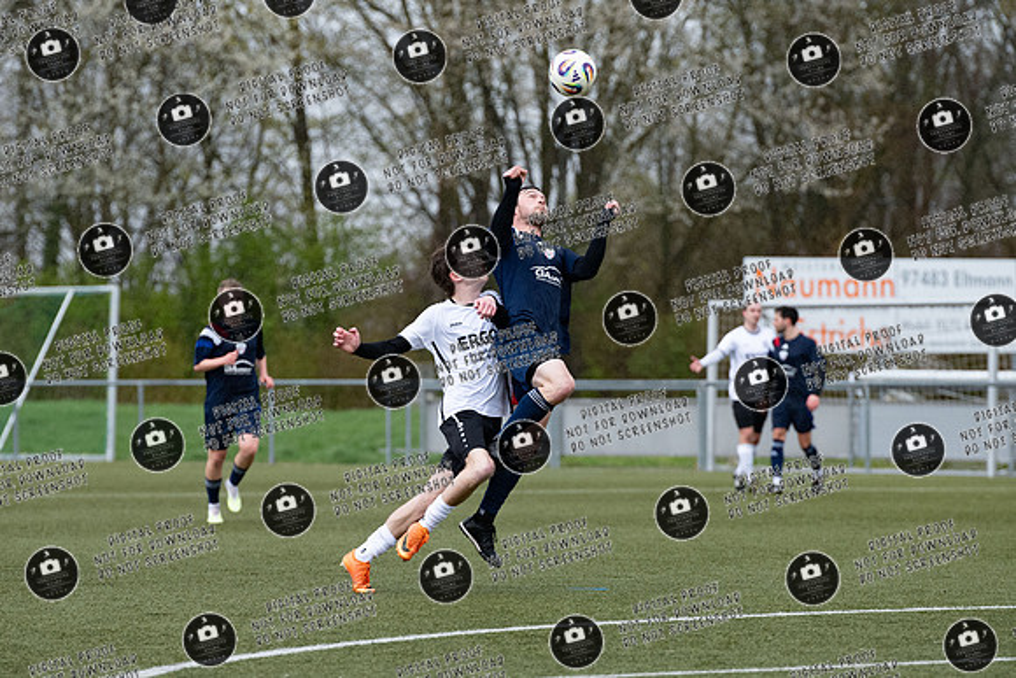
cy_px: 325
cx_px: 485
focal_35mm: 236
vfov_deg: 5.8
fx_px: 6660
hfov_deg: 8.7
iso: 900
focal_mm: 160
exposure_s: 1/1600
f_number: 3.5
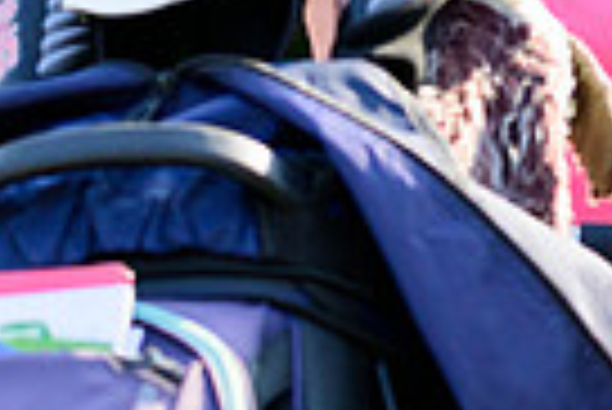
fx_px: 10551
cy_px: -453
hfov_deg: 3.3
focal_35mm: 620
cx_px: 1017
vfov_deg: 2.2
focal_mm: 145
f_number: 4.8
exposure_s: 1/1600
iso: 1000
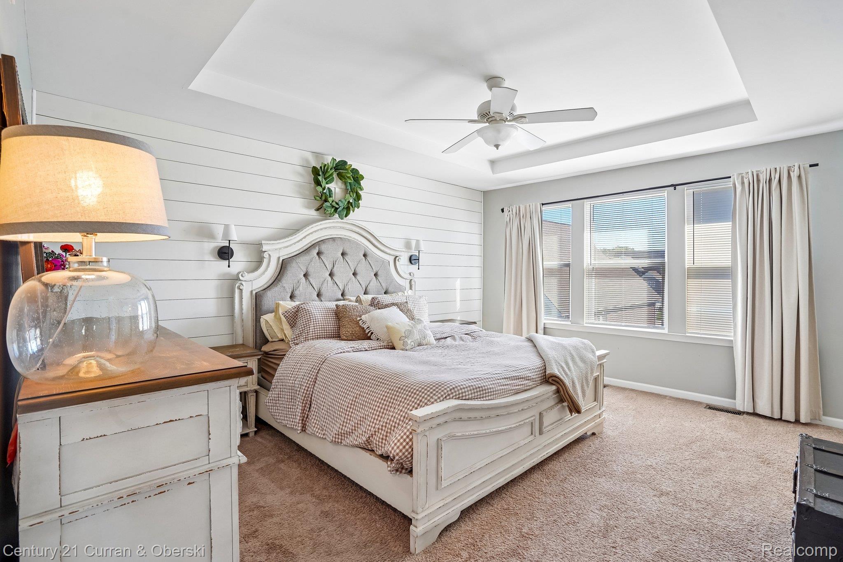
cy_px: 281
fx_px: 375
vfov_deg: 73.7
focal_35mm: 16
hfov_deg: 96.7
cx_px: 422
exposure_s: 1/25
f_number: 8
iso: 250
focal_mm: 16
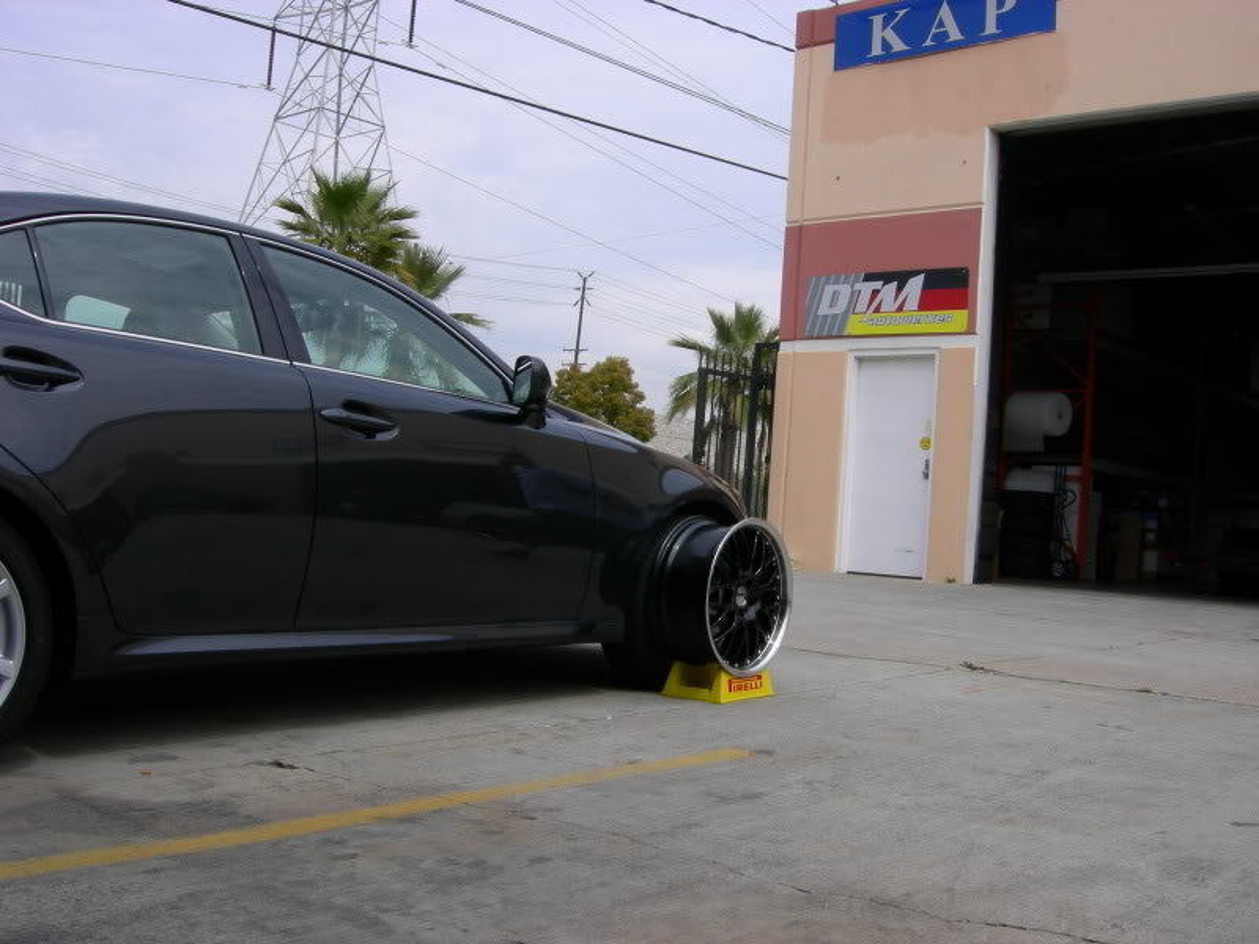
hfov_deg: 51.4
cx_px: 630
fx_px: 1309
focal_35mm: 36
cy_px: 472
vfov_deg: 39.7
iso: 64
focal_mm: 7.5
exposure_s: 1/238
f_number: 7.6
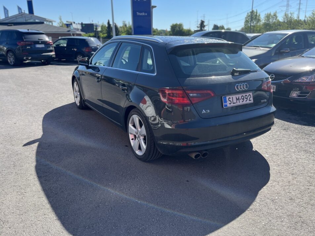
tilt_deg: -16.7
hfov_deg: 63.4
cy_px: 112
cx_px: 169
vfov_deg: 49.7
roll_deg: +0.8
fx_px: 255
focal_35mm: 28
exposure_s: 1/1748
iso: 50
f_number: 1.6
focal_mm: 5.1
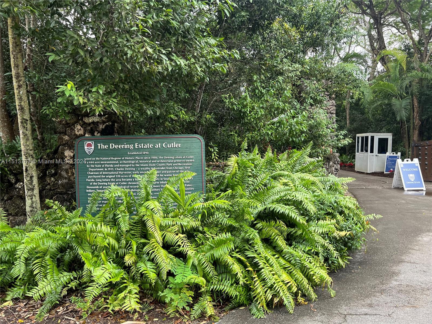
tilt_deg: -1.3
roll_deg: +0.9
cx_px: 216
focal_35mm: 26
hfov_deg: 67.3
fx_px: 324
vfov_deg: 53.1
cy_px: 162
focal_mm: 5.7
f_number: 1.5
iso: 100
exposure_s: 1/121
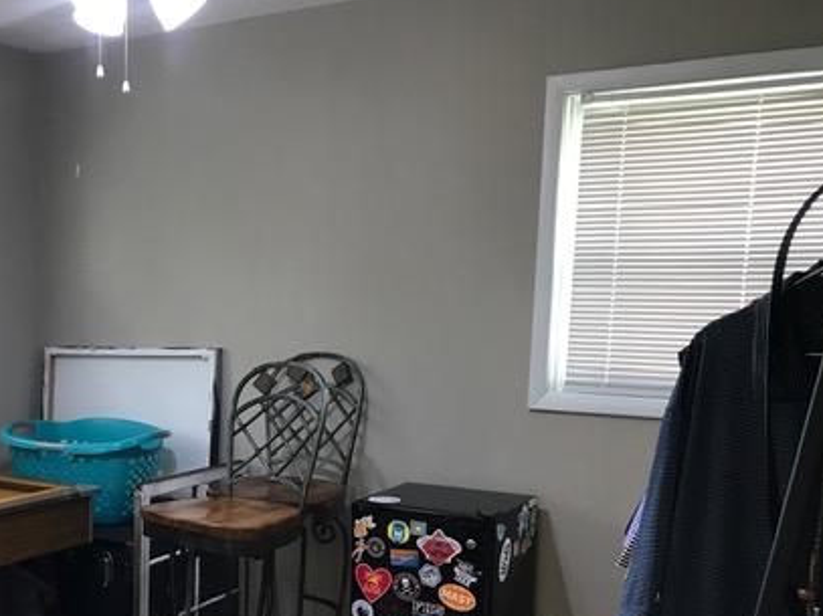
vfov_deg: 32.3
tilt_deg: -7.5
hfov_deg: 41.7
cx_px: 206
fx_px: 1046
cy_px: 452
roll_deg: -1.2
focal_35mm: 44
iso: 40
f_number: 1.8
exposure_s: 1/17
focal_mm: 3.99
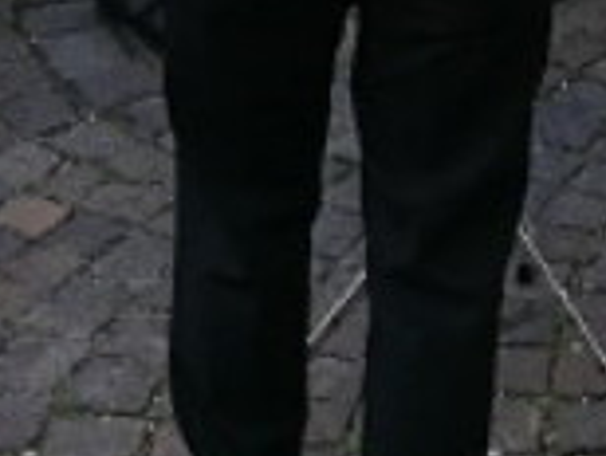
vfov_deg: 7.4
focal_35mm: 175
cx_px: 567
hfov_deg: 11.2
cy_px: -936
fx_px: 3068
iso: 50
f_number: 2.2
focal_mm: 4.5
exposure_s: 1/120
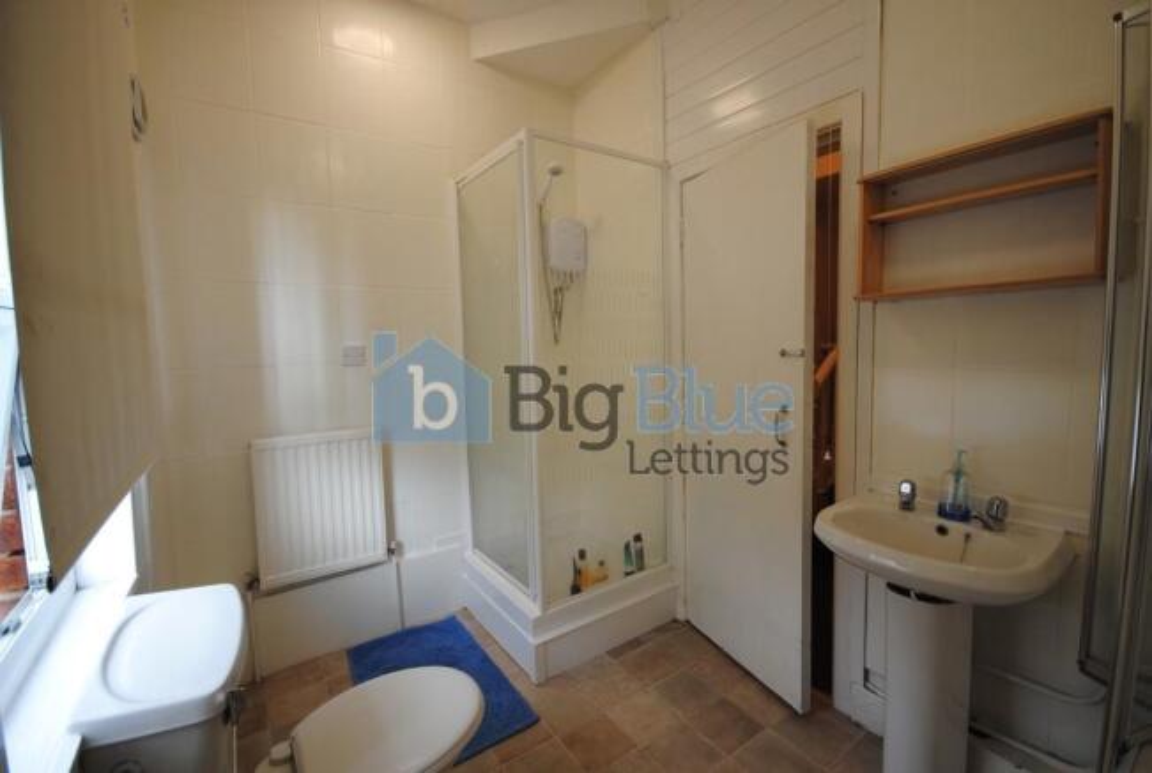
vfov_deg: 77.6
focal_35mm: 15
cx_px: 576
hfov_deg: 100.3
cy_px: 386
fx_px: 481
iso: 280
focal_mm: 10
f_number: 4
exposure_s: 1/30
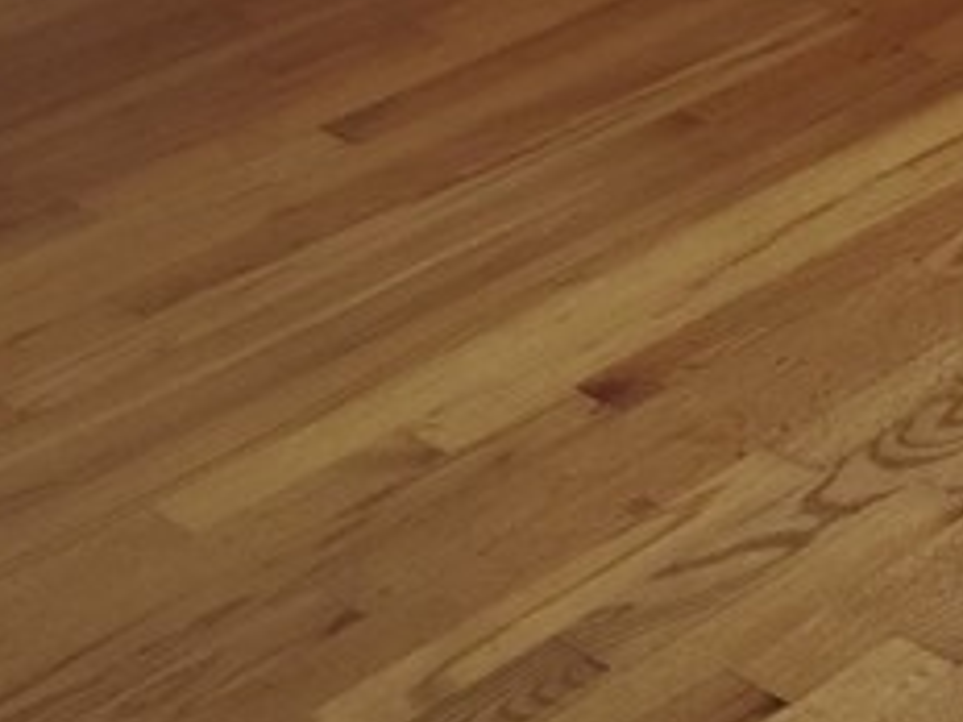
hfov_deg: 16.9
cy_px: -506
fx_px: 3199
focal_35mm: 115
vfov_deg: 12.0
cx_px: 876
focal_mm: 4.3
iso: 200
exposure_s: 1/40
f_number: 1.5
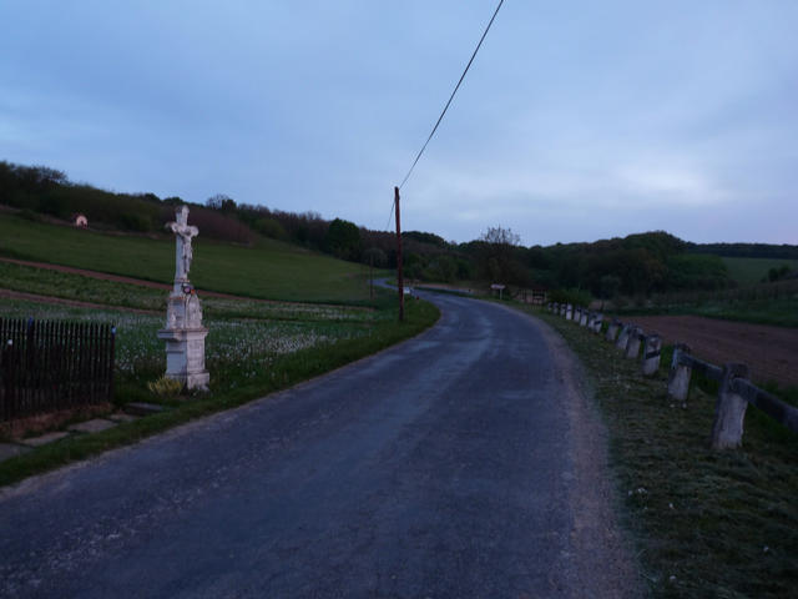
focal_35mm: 27
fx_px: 622
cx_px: 399
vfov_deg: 51.4
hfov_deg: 65.3
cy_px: 300
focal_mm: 4.8
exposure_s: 1/8
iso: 100
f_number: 2.8
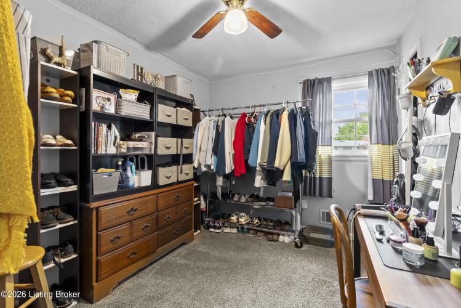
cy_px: 154
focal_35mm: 16
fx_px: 205
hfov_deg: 96.7
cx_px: 230
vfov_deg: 73.8
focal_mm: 16
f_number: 11
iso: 400
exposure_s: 3.2
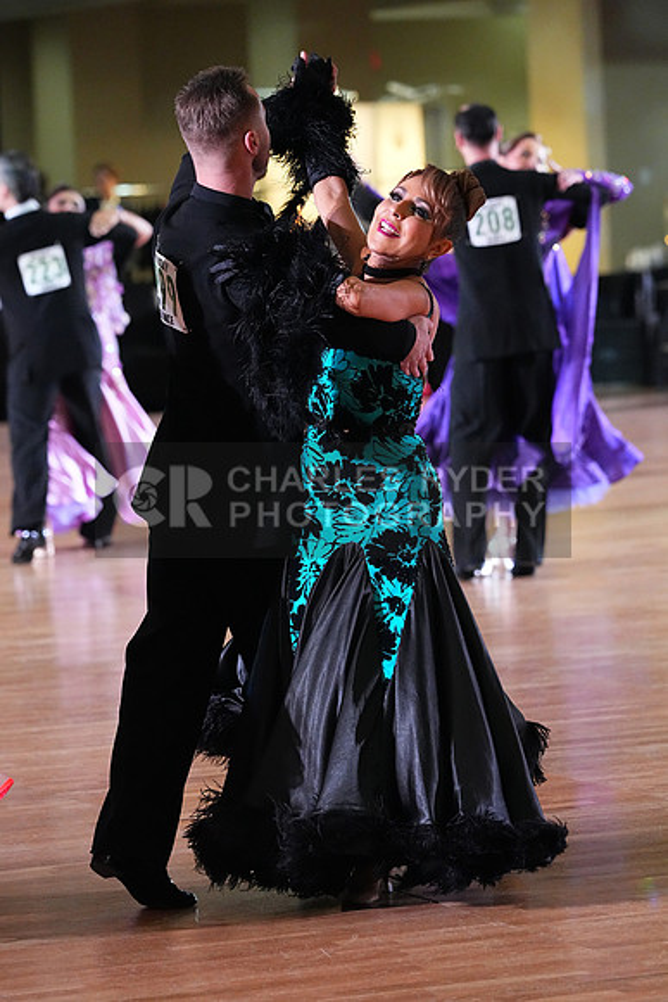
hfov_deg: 7.9
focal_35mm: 174
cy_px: 501
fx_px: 4840
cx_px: 334
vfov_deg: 11.8
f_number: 5
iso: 10000
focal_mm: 174
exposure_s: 1/400
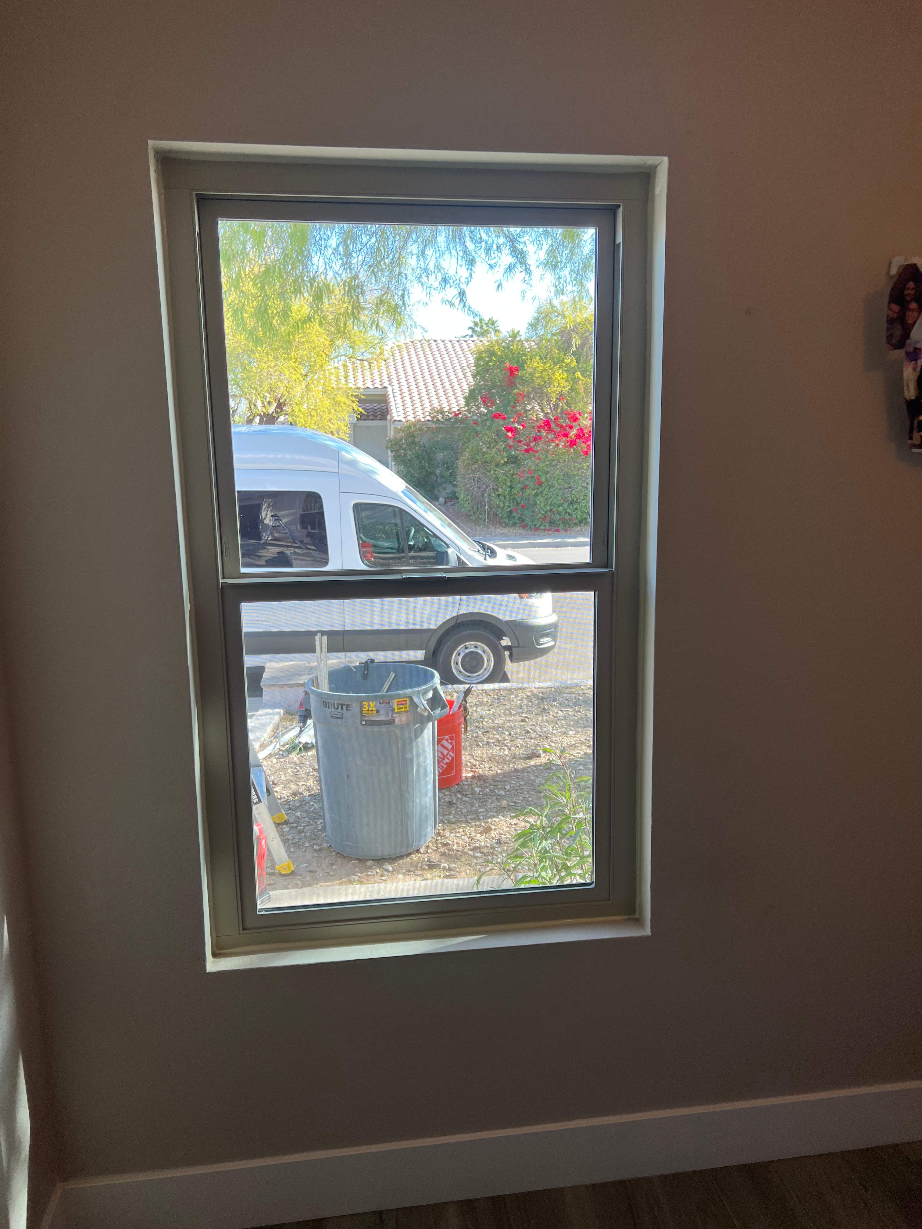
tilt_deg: -11.2
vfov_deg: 67.3
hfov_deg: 53.1
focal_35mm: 26
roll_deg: +1.1
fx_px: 923
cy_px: 614
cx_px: 461
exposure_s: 1/136
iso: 32
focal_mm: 5.7
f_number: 1.5
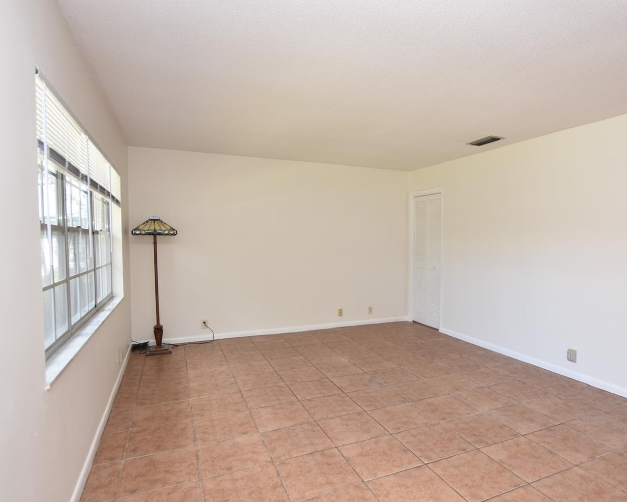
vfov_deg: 67.3
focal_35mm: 20
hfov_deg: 78.8
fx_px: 377
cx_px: 370
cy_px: 258
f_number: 4.5
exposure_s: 1/80
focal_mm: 11.5
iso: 200
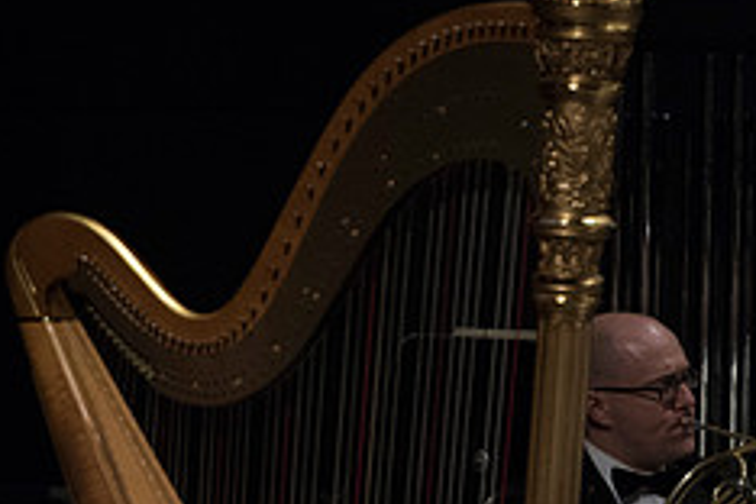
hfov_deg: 2.1
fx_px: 20830
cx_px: 559
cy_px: 396
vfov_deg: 1.4
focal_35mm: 992
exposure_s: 1/320
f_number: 5.6
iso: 4000
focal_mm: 400
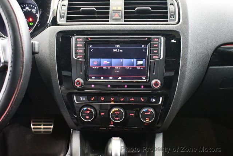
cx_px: 116
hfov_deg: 53.1
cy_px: 78
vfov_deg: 36.9
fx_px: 233
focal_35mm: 36
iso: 12800
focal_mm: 18
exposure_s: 1/50
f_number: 3.5
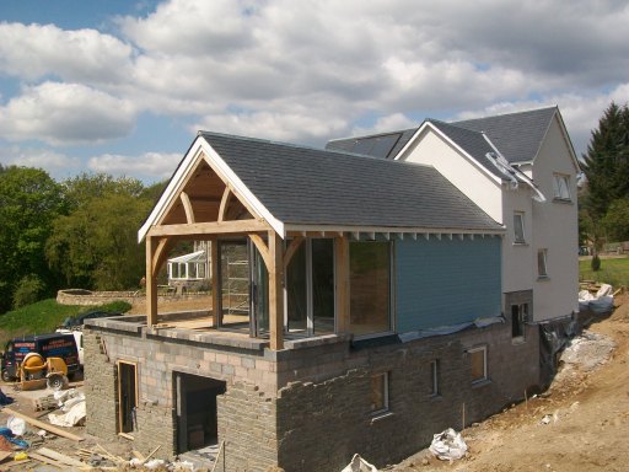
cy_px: 236
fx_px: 654
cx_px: 314
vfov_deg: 39.7
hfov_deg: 51.4
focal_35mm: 36
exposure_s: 1/640
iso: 64
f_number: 4.8
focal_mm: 6
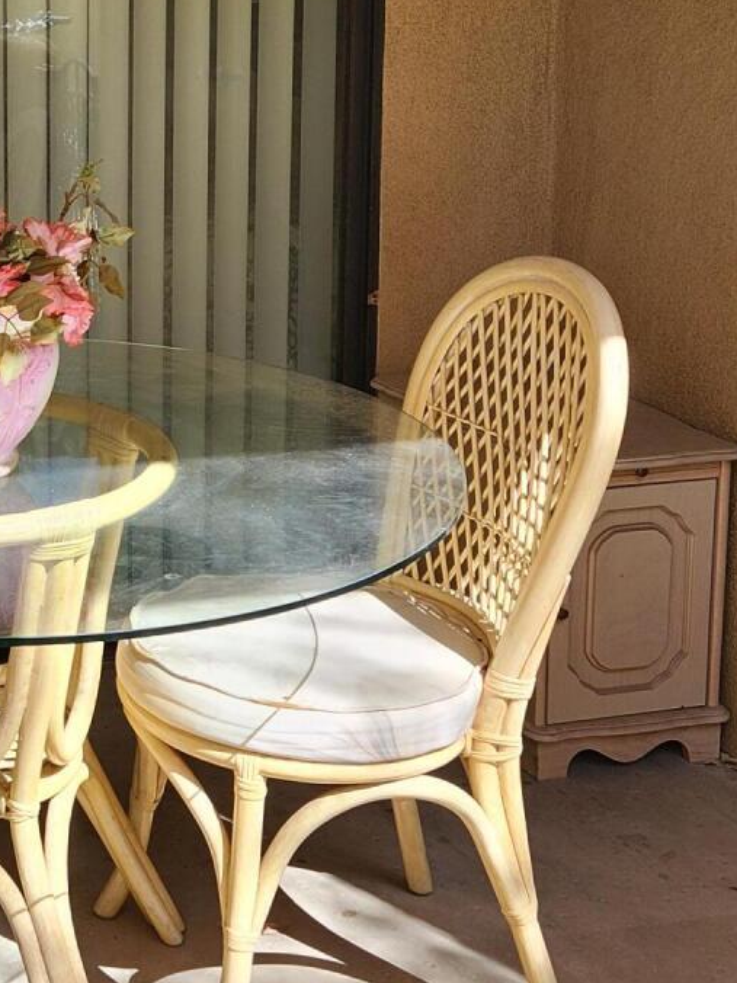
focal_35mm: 68
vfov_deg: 28.2
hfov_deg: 20.2
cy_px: 275
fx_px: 1930
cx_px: -158
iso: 20
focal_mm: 5.4
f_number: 1.8
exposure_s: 1/245
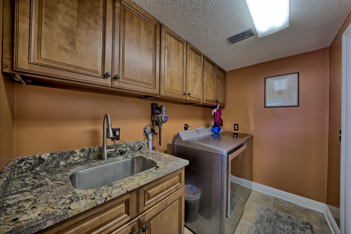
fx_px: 117
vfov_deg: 90.0
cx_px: 176
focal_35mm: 12
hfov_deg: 112.6
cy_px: 117
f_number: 13
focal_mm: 12
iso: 200
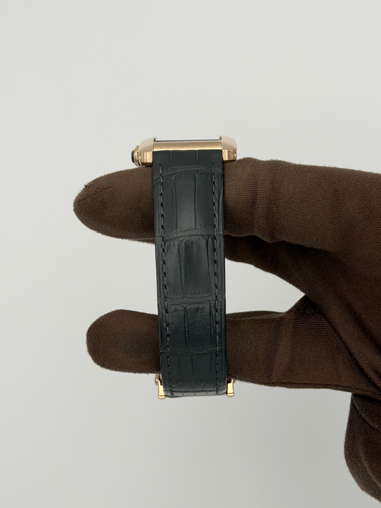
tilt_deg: -86.3
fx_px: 705
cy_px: 254
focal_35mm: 48
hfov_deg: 30.3
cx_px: 190
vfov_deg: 39.7
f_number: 1.78
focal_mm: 6.76
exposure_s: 1/336
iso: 64
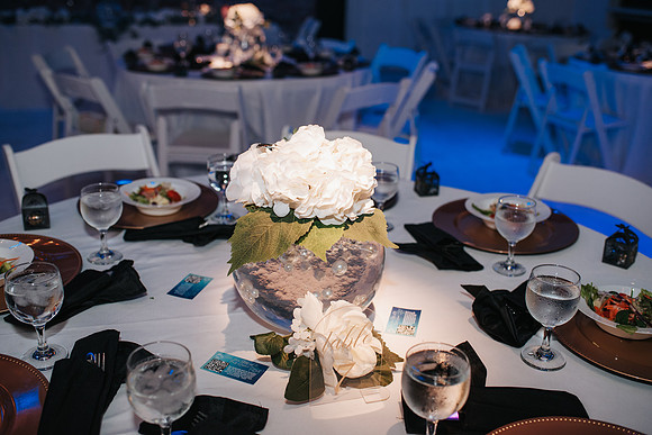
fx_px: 634
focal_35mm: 35
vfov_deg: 37.9
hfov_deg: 54.4
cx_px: 326
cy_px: 218
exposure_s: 1/200
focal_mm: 35
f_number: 2.8
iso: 800
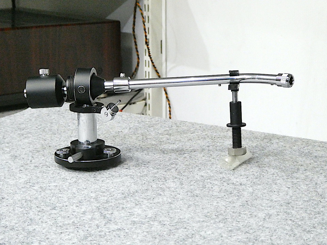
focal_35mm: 74
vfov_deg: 19.9
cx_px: 164
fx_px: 699
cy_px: 122
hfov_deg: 26.3
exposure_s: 1/80
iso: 1600
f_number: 4.6
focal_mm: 13.2
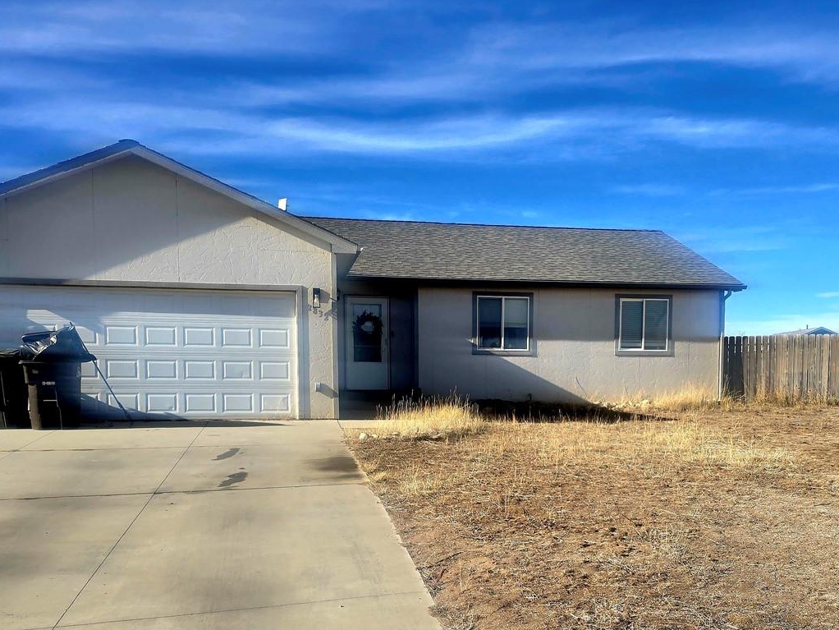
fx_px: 873
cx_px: 470
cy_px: 426
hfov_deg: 51.2
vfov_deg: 39.2
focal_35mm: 36
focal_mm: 6.3
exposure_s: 1/1000
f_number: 1.7
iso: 12
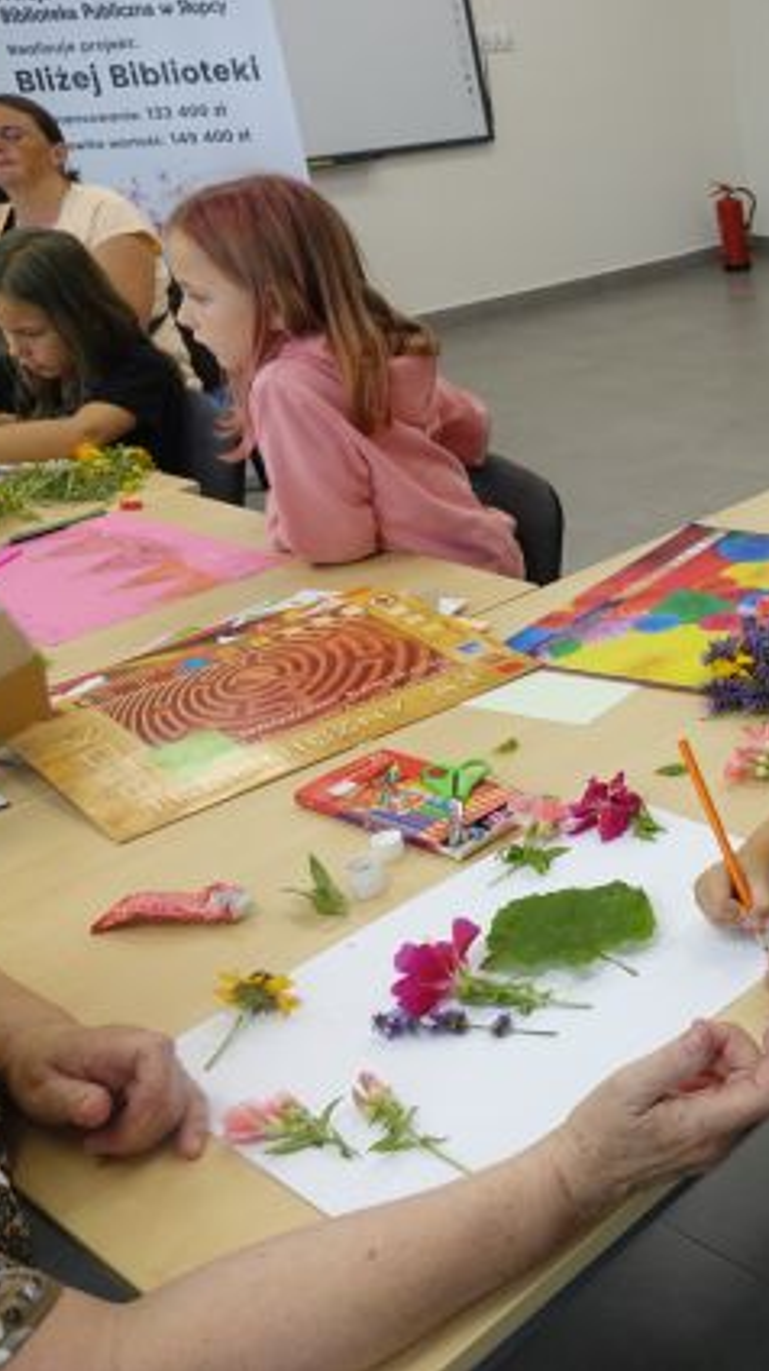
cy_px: 684
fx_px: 1380
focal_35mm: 38
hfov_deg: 26.6
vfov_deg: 52.8
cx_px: 989
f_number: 2.8
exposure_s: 1/60
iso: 125
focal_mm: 8.8
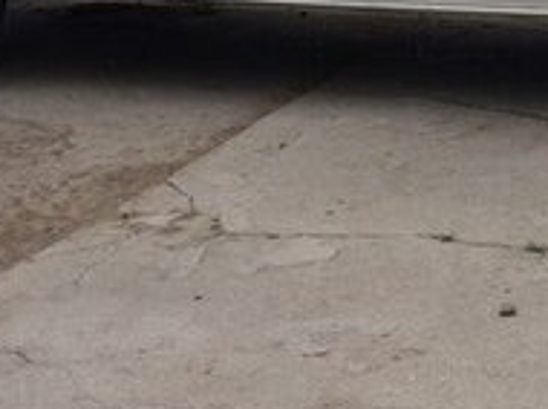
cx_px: 632
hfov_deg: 18.6
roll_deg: -1.7
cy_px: -105
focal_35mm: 101
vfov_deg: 14.1
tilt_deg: -7.9
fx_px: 1597
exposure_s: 1/695
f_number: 2.2
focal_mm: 4.15
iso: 32
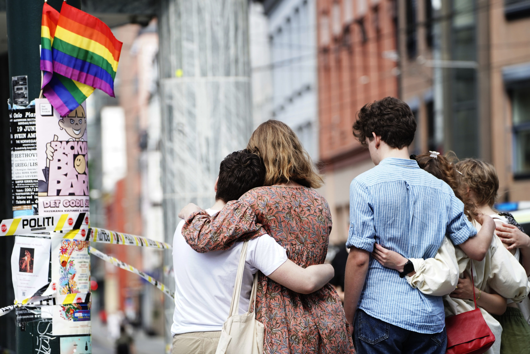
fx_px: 3371
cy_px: 177
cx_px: 265
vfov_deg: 6.0
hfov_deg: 9.0
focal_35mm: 229
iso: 640
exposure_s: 1/640
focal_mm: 229
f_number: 5.6
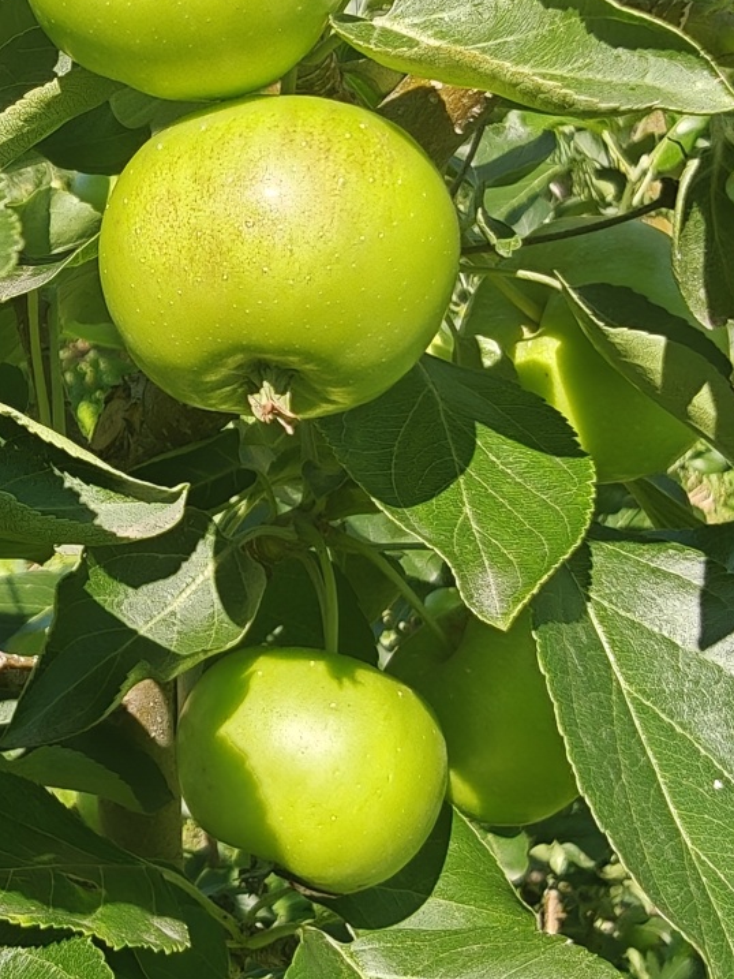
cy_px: 252
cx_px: 273
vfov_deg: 32.6
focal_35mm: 58
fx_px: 1639
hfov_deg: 25.2
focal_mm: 2.3
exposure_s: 1/200
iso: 64
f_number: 2
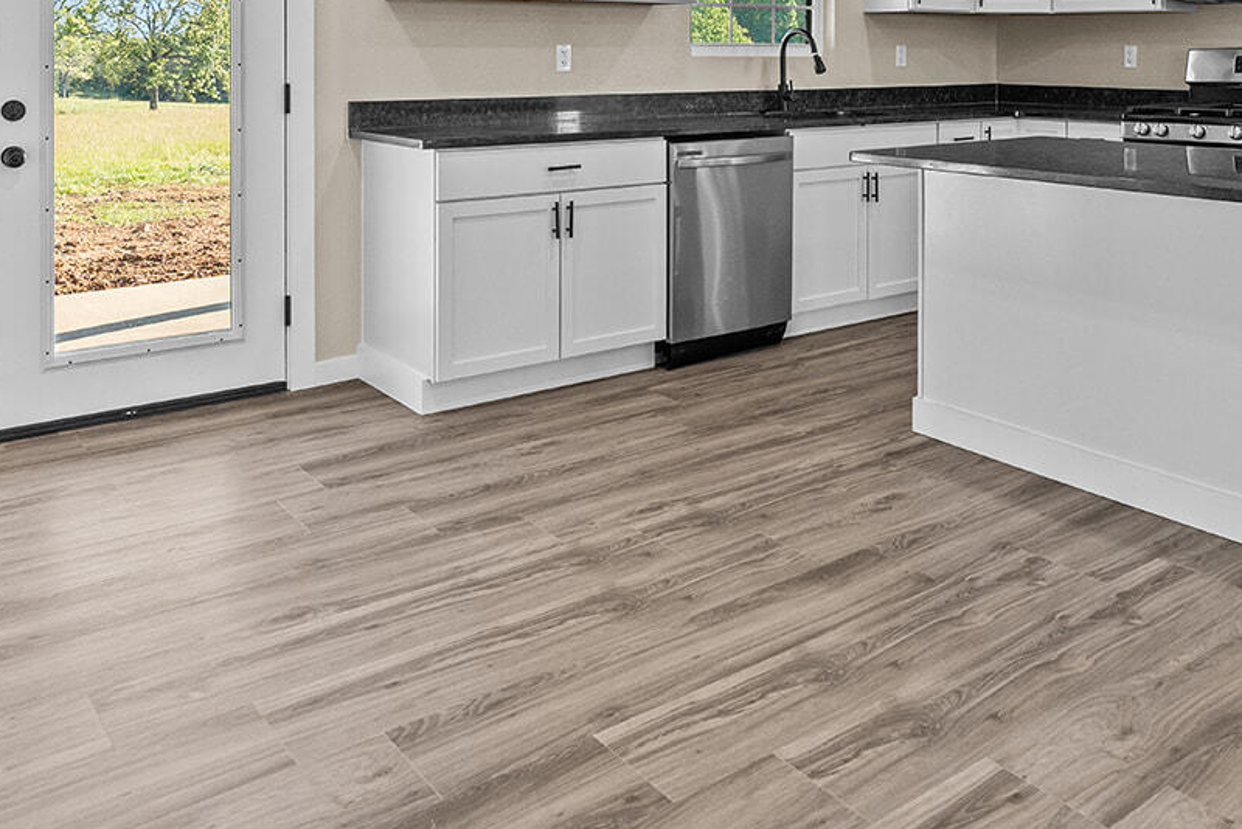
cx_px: 747
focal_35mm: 34
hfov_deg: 55.4
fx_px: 1173
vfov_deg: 35.4
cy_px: 10
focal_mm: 17
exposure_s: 1/40
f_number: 5
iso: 1250
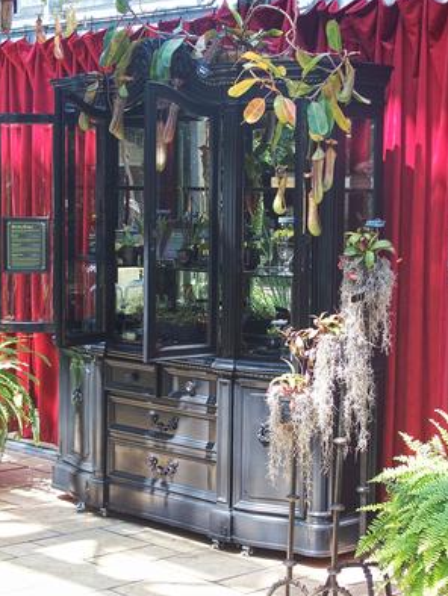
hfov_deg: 20.7
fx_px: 1224
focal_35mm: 71
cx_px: 226
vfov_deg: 27.4
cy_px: 296
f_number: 3.2
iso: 100
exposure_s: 1/160
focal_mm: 14.5
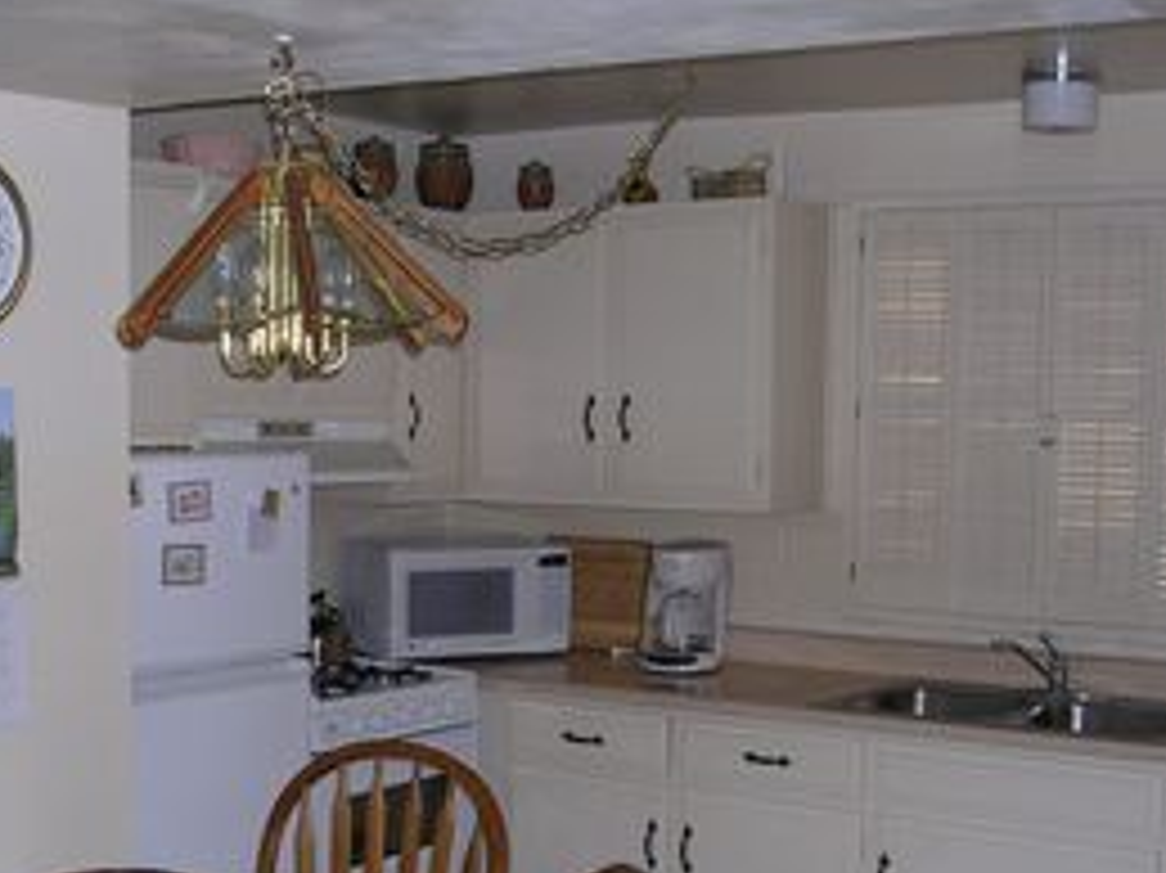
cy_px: 608
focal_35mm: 54
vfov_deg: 26.8
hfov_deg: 35.6
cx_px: 554
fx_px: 1818
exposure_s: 1/60.1
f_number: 2.8
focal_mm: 5.8
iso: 80
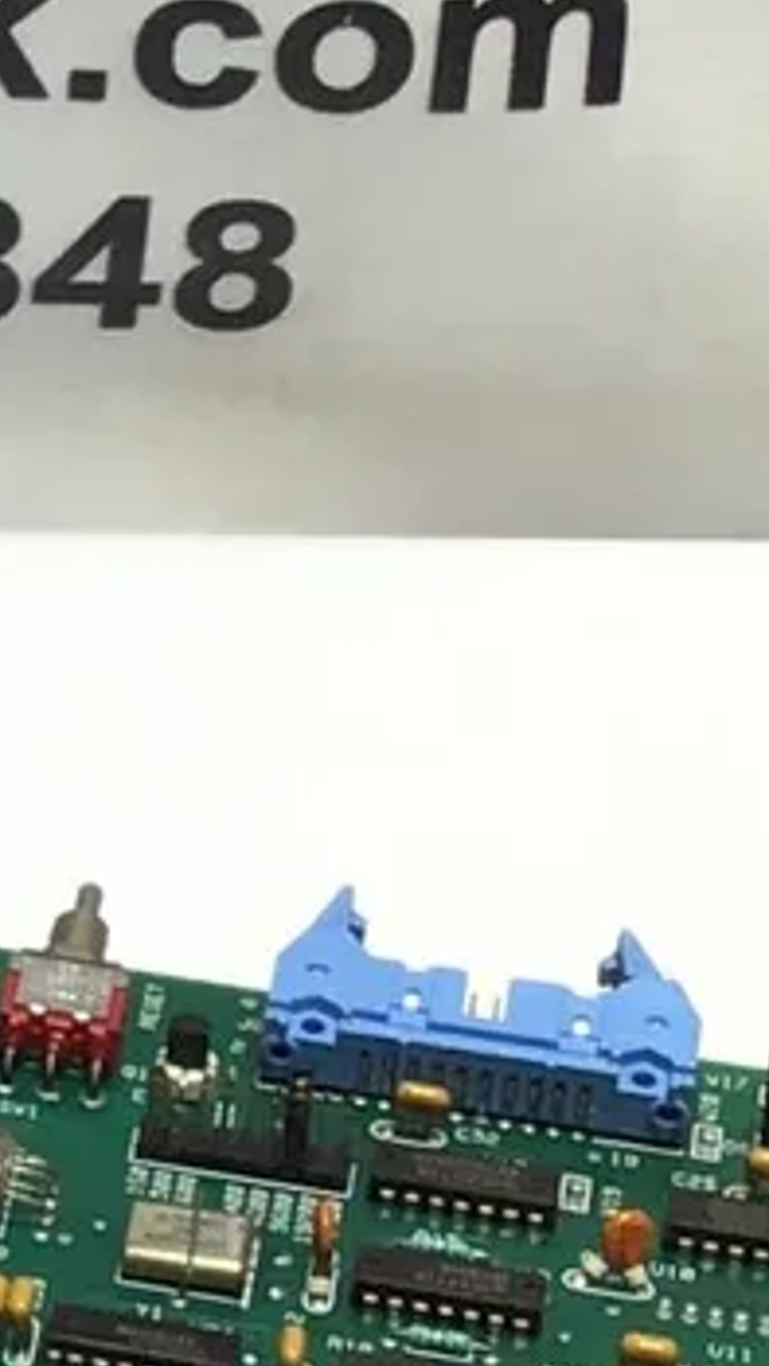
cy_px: 449
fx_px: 6993
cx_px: -765
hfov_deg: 6.1
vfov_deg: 11.1
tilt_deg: -36.1
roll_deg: +0.8
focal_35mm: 193
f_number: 2.4
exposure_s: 1/120
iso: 25
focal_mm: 3.3
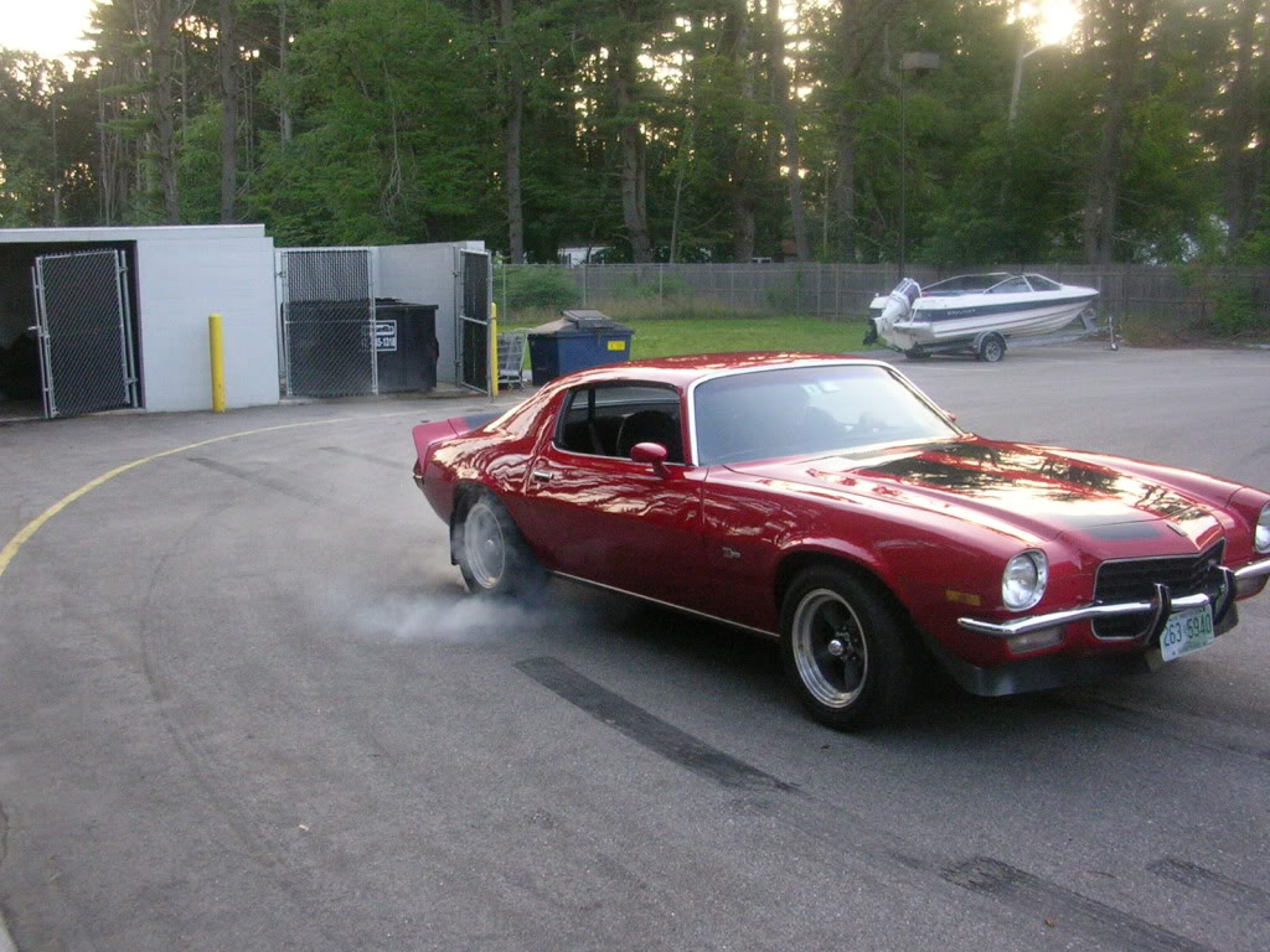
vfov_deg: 35.1
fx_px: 1504
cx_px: 635
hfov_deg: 45.8
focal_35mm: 41
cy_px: 476
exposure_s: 1/200
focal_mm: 6.2
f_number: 2.9
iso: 186
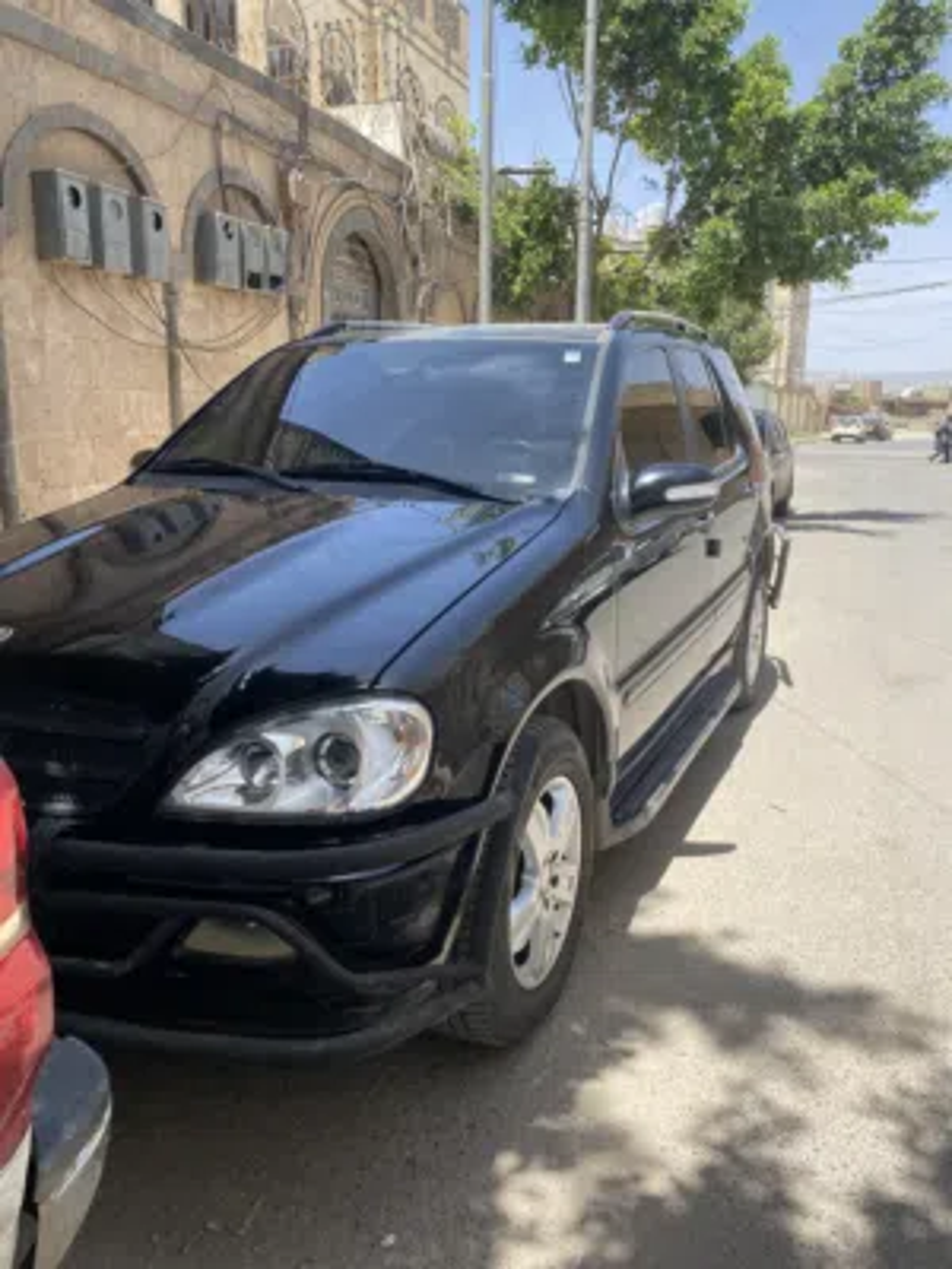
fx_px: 953
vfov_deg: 67.3
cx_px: 476
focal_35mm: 26
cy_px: 634
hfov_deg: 53.1
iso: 32
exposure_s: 1/942
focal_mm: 4.25
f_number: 1.8
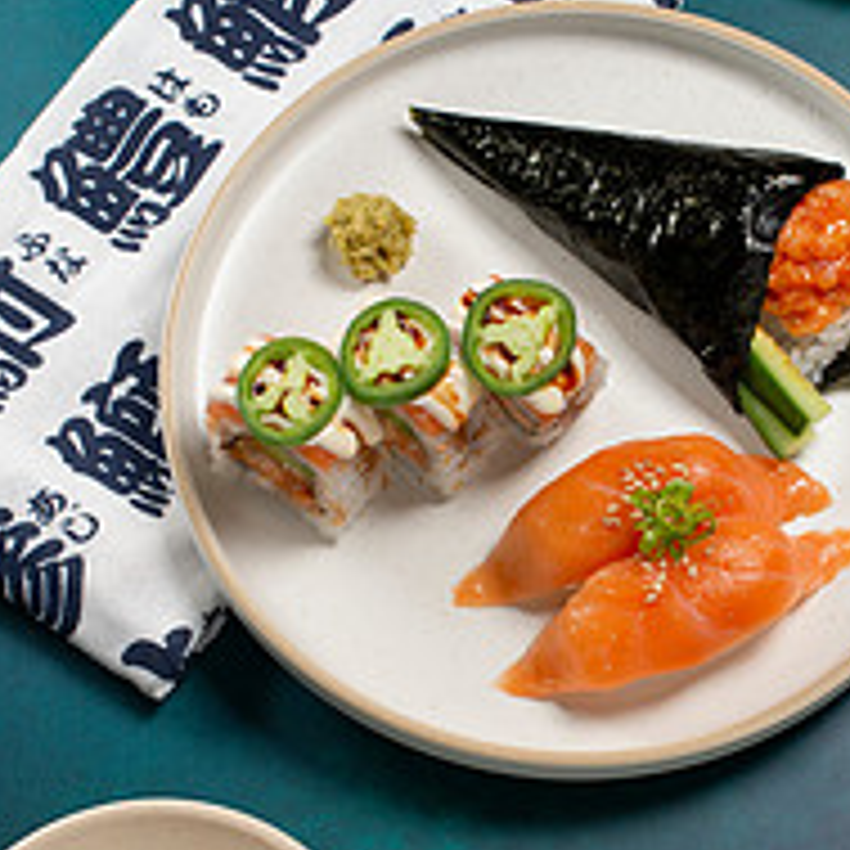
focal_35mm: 101
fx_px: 2806
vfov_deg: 17.2
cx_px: 580
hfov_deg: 17.2
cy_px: 531
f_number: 9
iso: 250
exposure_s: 1/200
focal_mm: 50
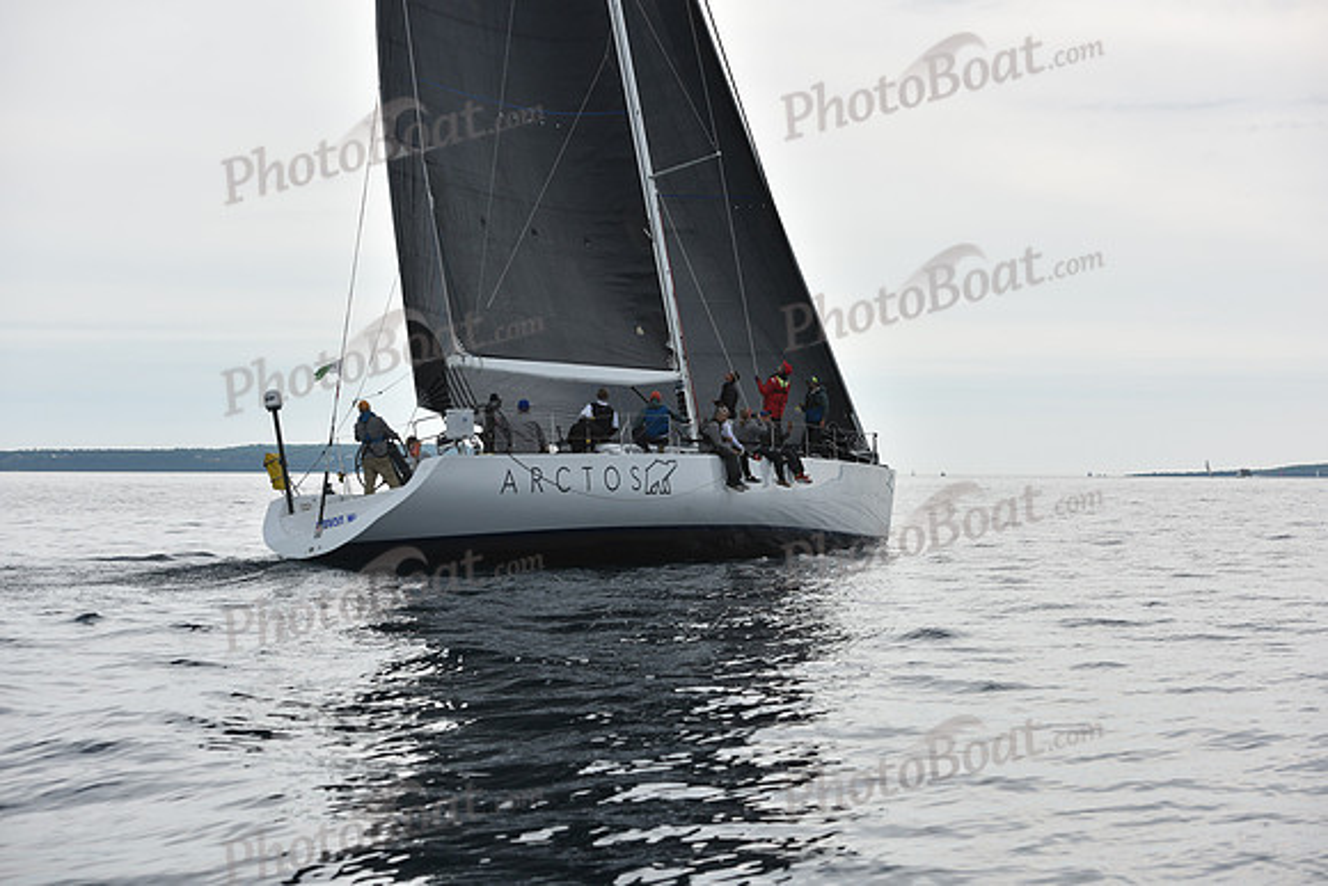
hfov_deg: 28.8
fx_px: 2583
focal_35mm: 70
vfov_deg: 19.5
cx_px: 664
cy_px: 443
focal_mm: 70
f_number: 5.6
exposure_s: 1/800
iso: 250
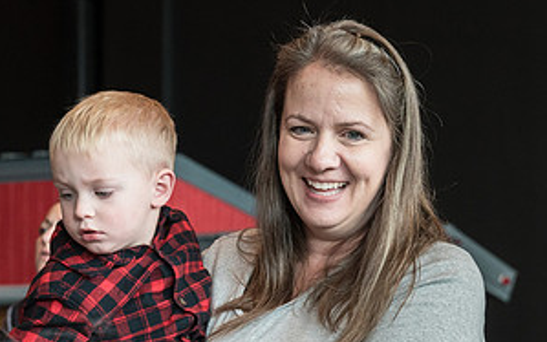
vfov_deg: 11.3
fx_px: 1715
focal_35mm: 115
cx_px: 315
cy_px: 332
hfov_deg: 18.1
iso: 2000
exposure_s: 1/200
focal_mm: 47
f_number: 4
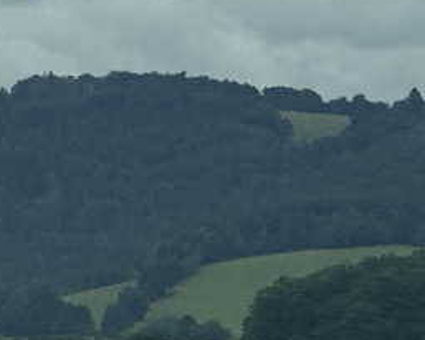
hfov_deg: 3.3
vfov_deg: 2.6
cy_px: -355
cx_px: -303
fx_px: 7364
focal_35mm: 585
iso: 32
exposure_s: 1/935
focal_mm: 9
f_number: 2.8
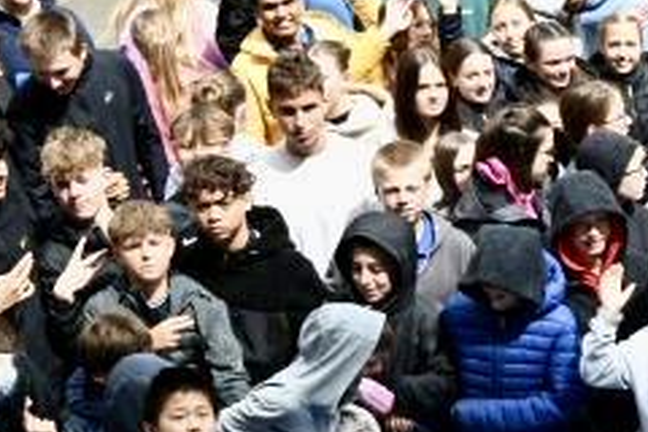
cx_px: 1158
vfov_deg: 8.5
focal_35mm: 162
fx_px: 2916
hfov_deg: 11.7
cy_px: 367
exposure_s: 1/2000
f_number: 2.8
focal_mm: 24
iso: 320
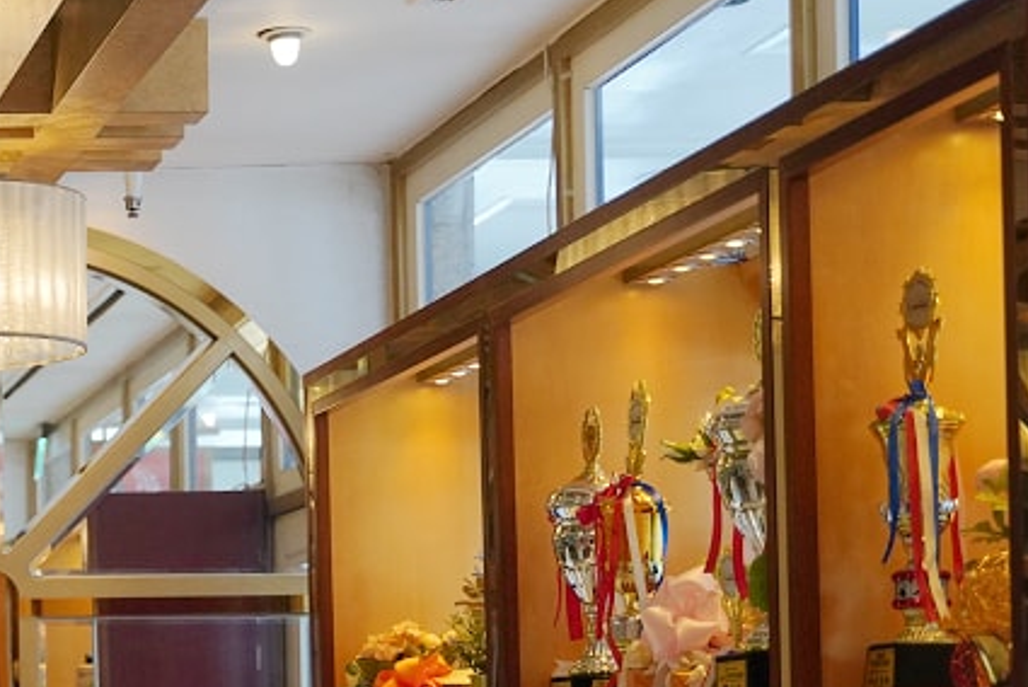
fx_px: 3143
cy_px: 709
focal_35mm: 110
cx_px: -358
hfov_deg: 17.3
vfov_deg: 12.3
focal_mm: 39
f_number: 3.2
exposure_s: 1/160
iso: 1600
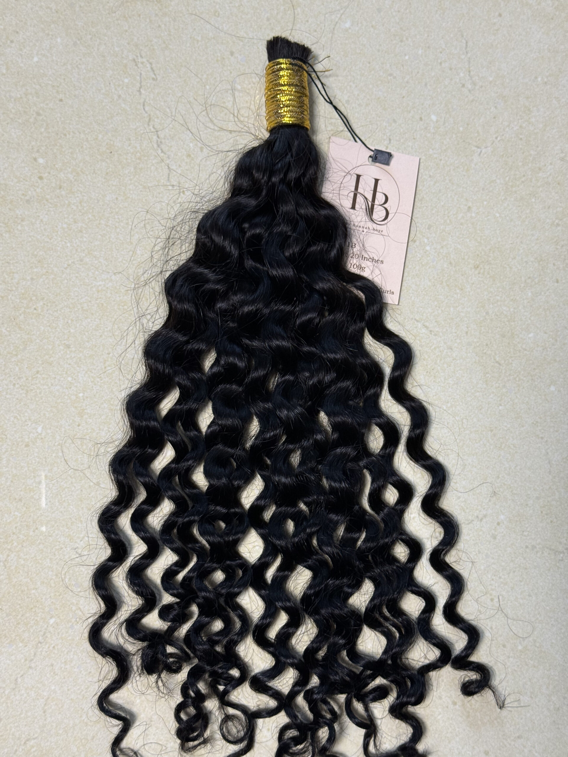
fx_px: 1050
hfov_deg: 30.3
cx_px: 284
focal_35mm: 48
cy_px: 378
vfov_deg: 39.7
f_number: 1.78
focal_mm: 6.76
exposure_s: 1/50
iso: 80
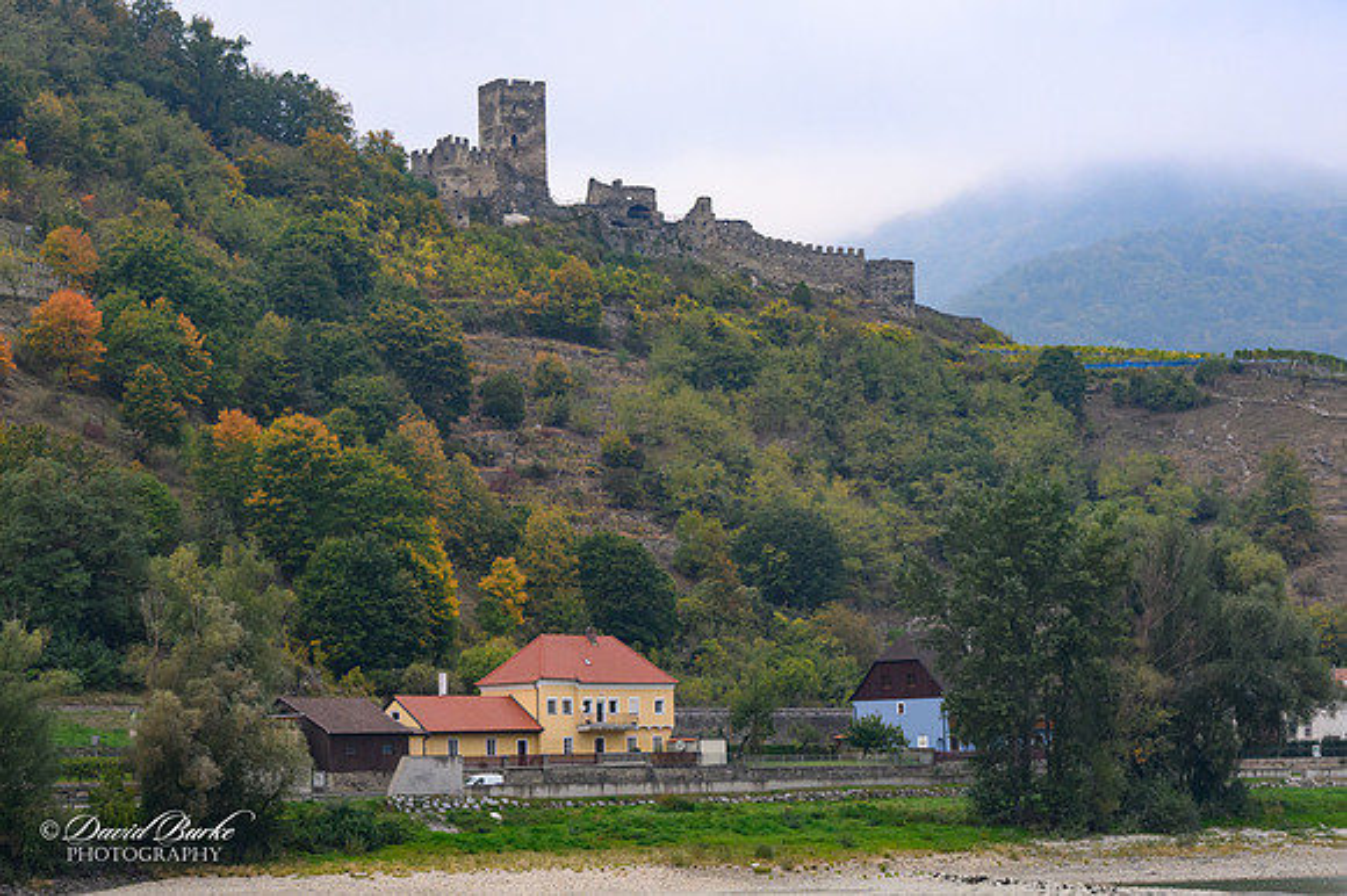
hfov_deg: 24.2
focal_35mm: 84
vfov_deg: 16.2
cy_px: 448
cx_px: 674
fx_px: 3141
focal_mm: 56
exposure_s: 1/400
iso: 1250
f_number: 8
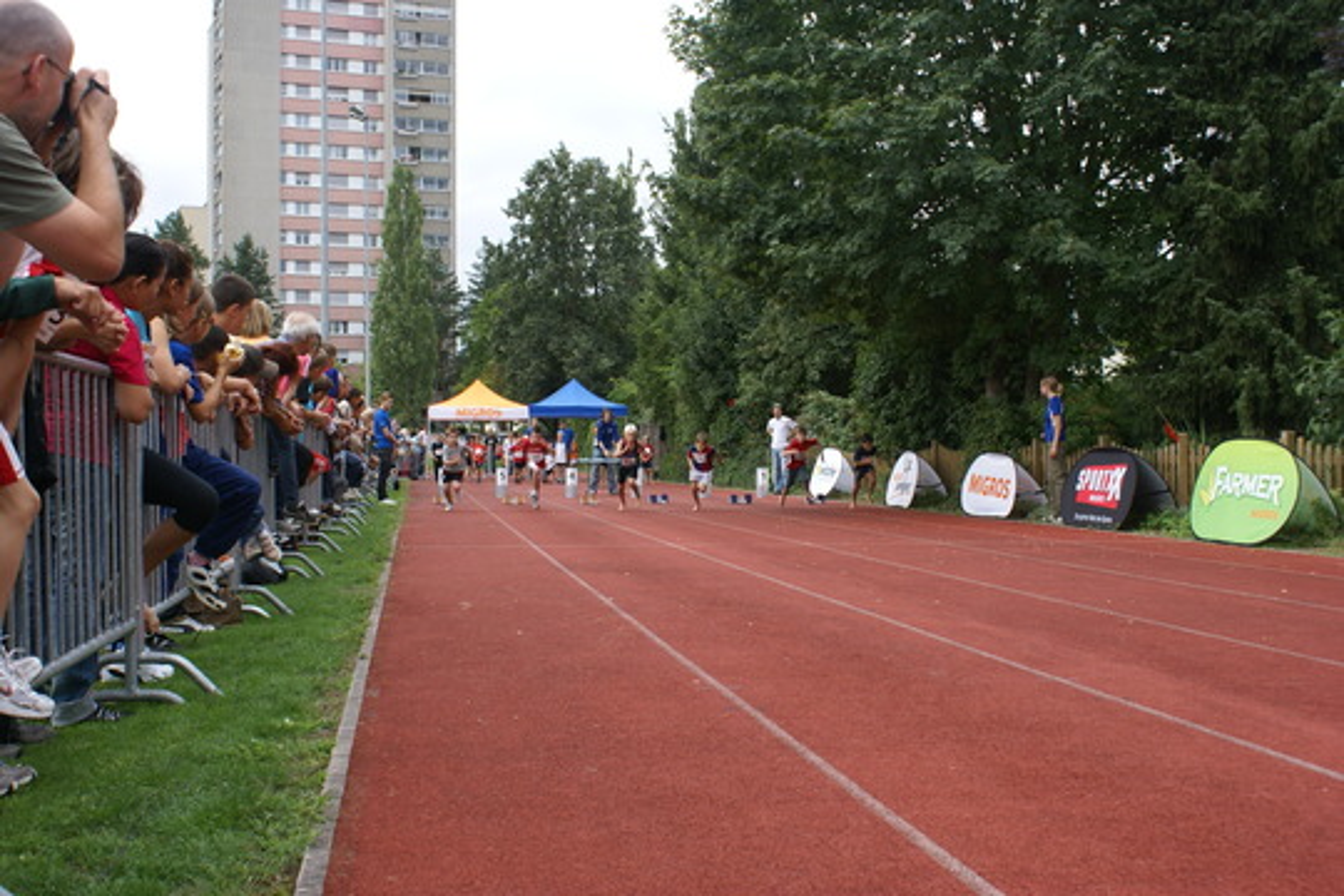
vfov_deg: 34.2
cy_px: 448
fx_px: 1456
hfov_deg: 49.6
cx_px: 672
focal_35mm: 39
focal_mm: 26
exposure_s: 1/200
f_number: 5.6
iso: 100
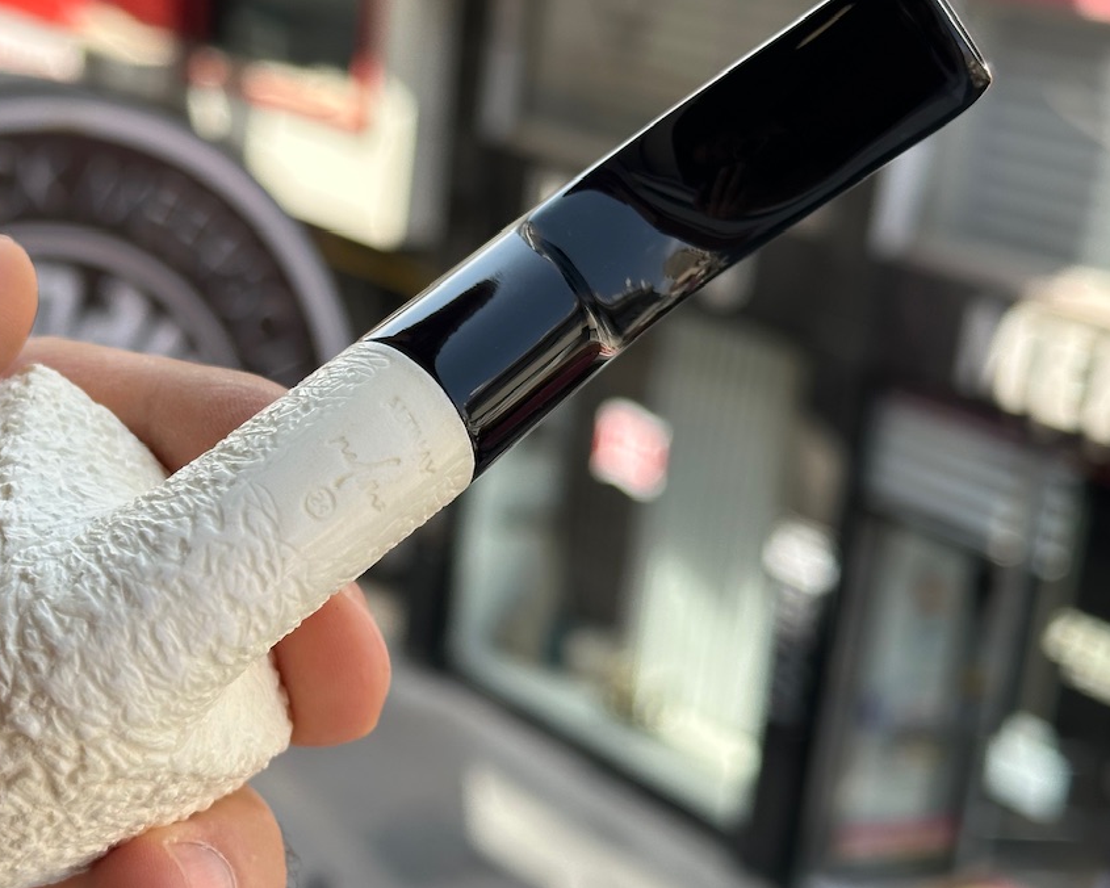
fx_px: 2332
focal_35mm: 71
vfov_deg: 21.5
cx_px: 296
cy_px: 494
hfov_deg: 26.5
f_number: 1.78
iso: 64
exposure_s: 1/694
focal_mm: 6.86
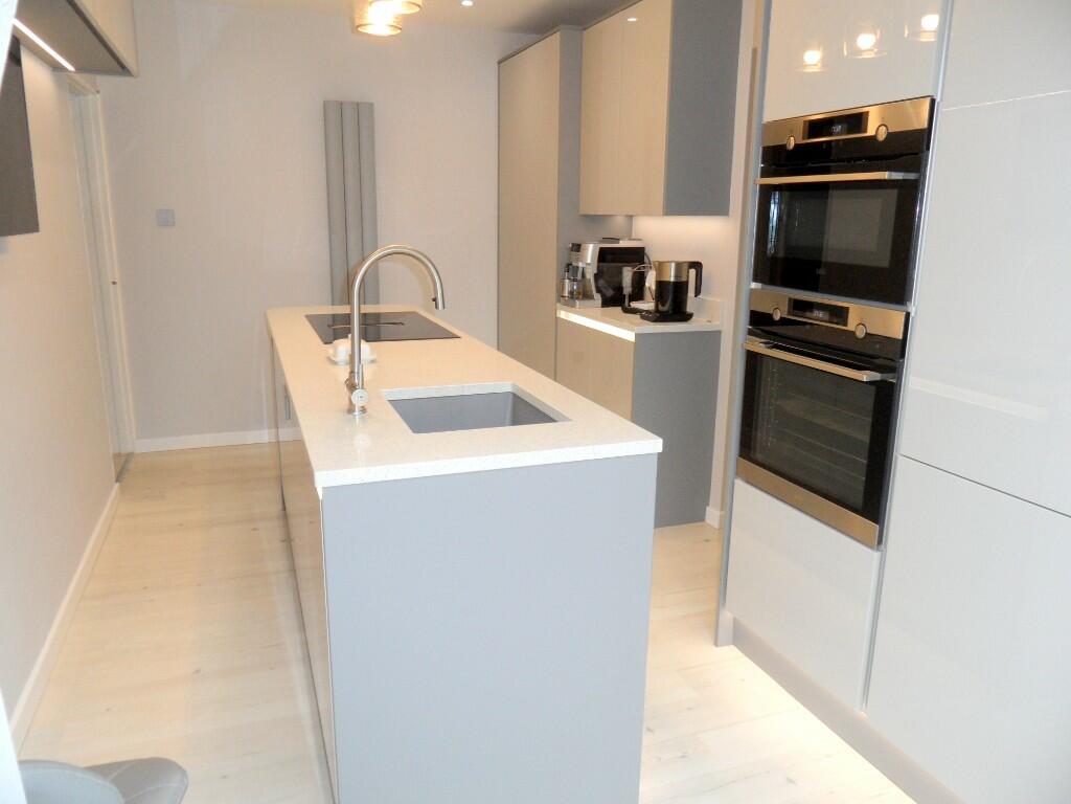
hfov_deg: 71.6
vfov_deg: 56.8
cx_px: 536
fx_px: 743
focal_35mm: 24
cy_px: 402
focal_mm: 3.9
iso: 100
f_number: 3.2
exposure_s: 1/90
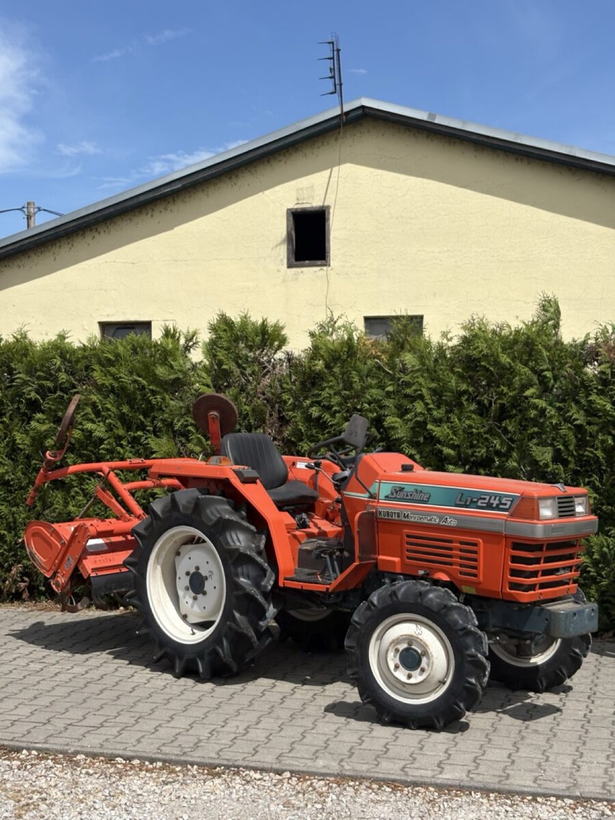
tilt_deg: +1.6
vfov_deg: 36.8
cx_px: 308
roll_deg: +0.2
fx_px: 1232
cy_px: 410
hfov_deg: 28.0
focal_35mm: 52
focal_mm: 5.96
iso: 40
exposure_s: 1/4630
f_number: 1.6
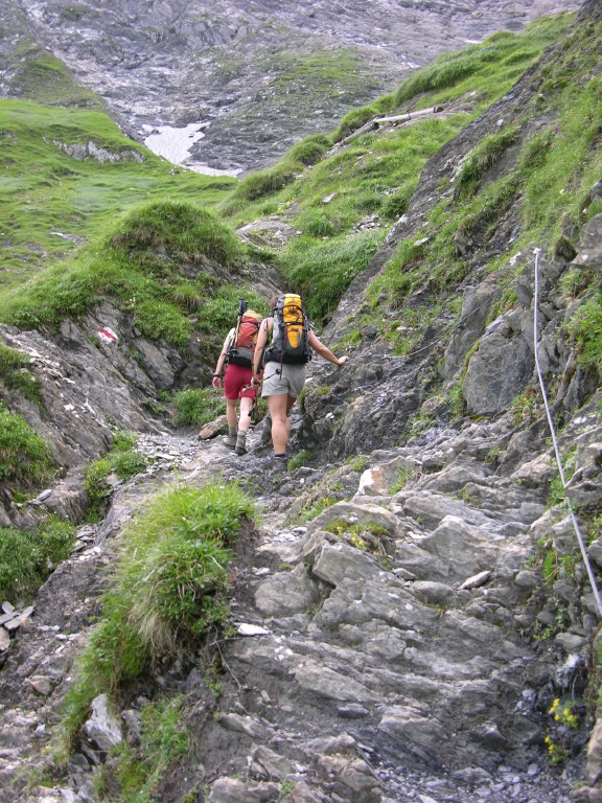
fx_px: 1067
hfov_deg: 31.5
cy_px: 402
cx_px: 301
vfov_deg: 41.2
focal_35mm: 46
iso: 50
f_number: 3
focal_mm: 11.6
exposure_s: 1/45.3
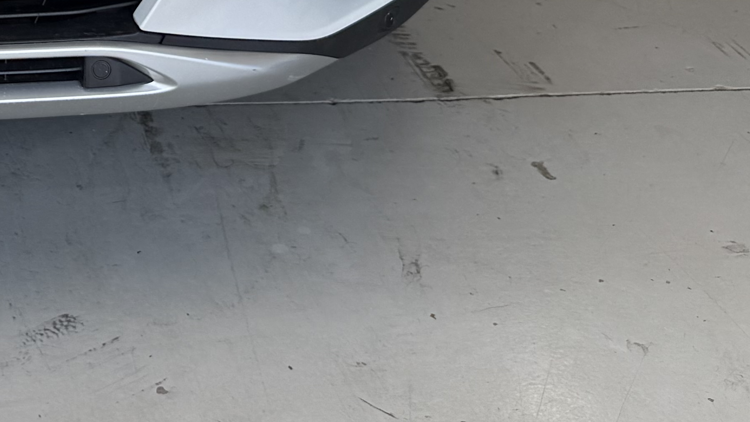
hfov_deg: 23.0
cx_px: -207
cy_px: -359
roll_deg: +0.5
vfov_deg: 13.0
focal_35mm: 83
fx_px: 1651
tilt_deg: -12.8
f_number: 1.78
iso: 80
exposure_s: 1/234
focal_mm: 6.76
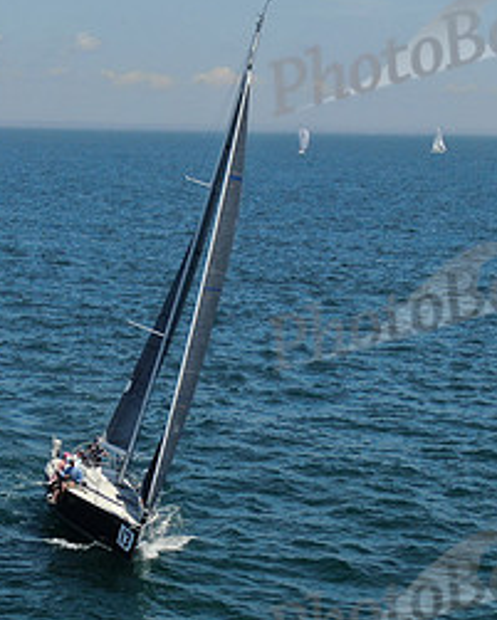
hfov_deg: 15.8
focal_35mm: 97
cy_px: 483
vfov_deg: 19.6
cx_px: 126
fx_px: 1782
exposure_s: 1/1250
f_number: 3.6
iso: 100
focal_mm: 7.55
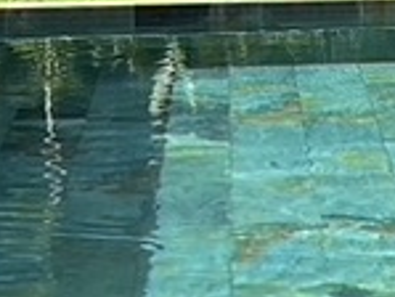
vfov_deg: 7.0
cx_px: 326
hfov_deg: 9.9
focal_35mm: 199
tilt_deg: +3.6
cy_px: -464
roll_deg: +2.6
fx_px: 2273
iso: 16
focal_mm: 3
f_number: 1.8
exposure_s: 1/1015
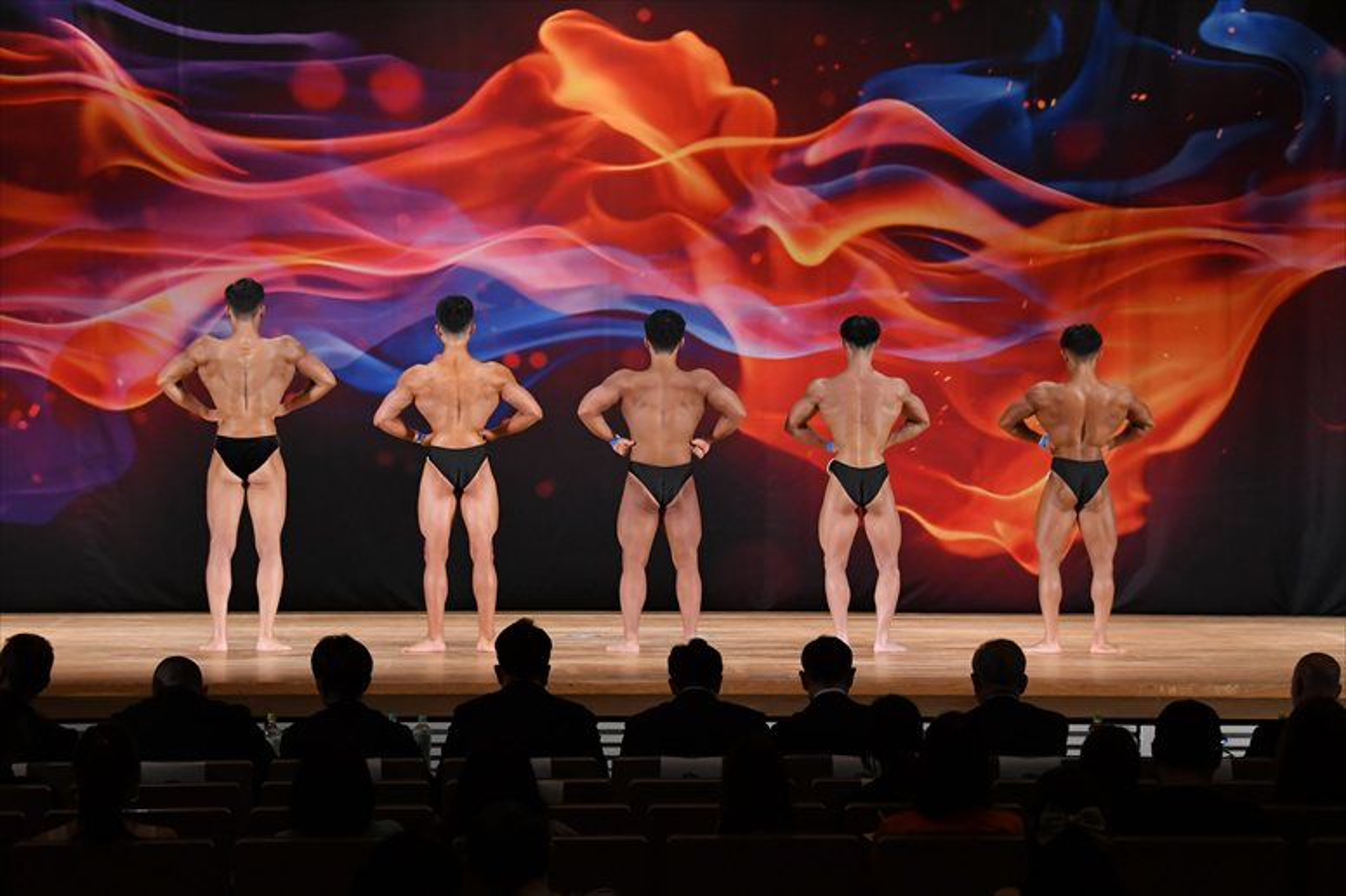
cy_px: 448
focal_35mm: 108
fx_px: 4036
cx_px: 673
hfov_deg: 18.9
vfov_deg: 12.7
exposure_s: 1/400
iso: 3200
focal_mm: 72
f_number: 5.6
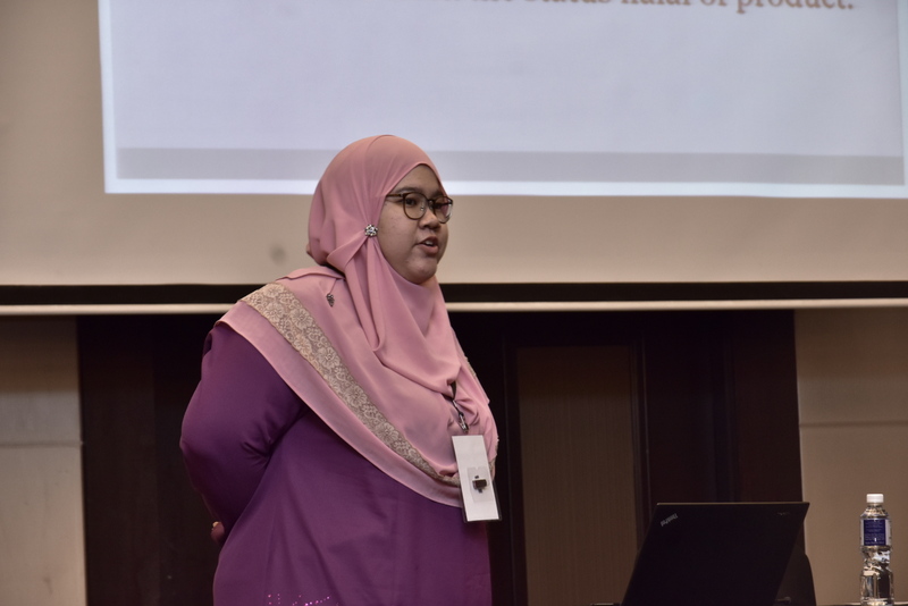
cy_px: 303
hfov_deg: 14.9
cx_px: 454
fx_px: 3482
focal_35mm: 138
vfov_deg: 9.9
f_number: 6.3
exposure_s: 1/50
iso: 1000
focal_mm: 92
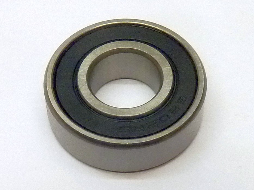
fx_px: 183
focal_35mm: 25
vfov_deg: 54.9
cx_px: 127
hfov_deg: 69.4
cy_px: 95
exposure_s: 1/30
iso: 200
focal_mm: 4.1
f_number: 3.3
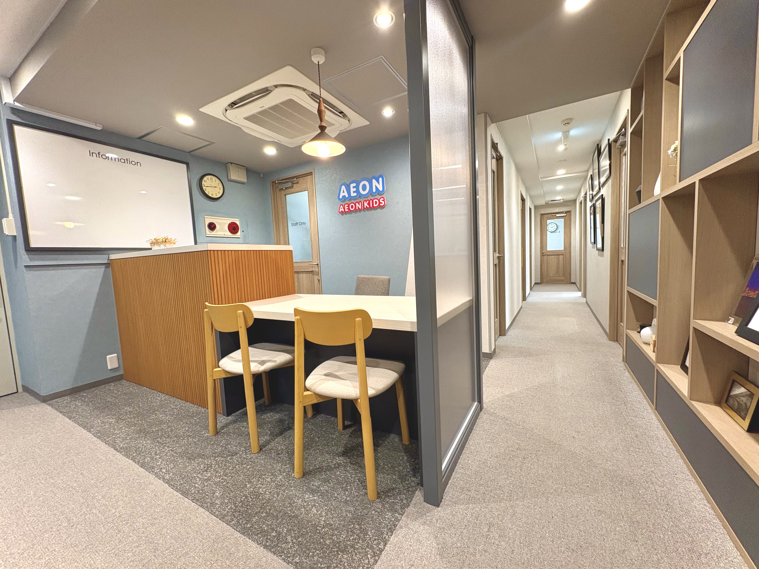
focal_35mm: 14
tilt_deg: -5.0
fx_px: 307
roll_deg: +2.5
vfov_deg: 85.7
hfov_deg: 102.1
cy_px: 284
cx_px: 380
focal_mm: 2.22
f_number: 2.2
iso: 200
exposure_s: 1/100
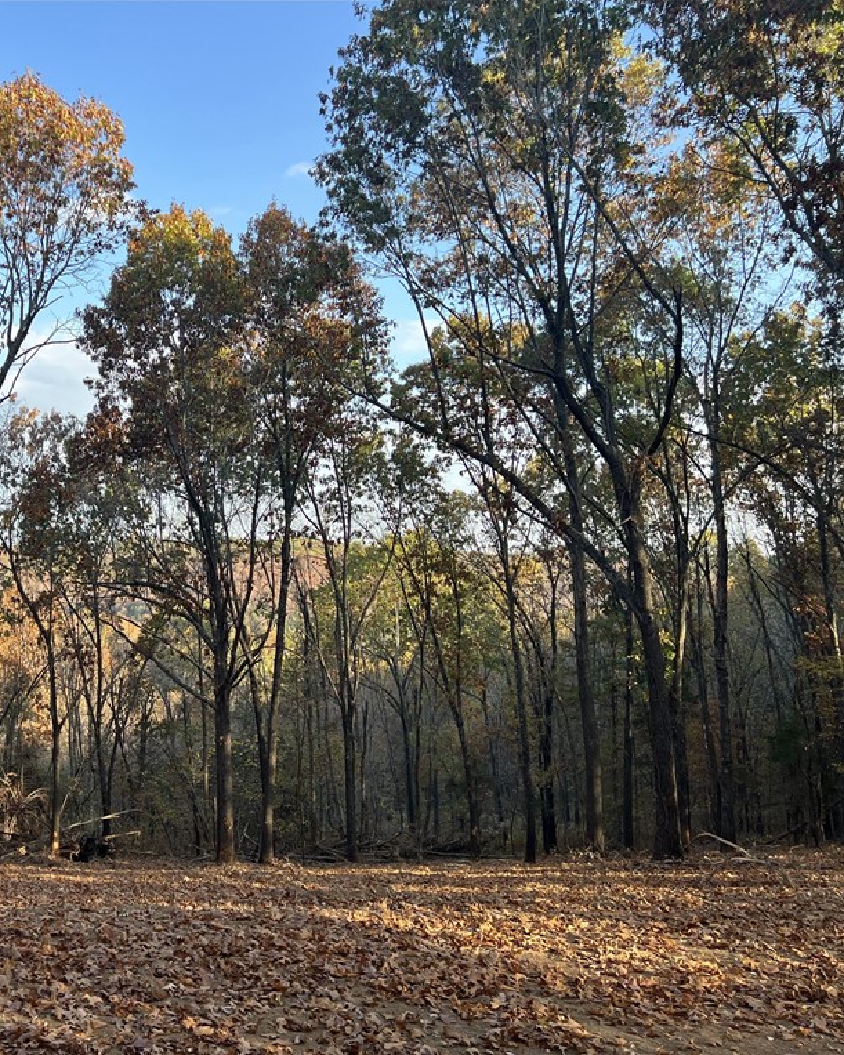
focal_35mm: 34
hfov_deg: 41.5
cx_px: 171
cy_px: 529
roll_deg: +0.7
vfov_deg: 52.8
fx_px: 1062
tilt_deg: +2.2
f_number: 1.5
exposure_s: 1/797
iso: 50
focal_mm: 5.7
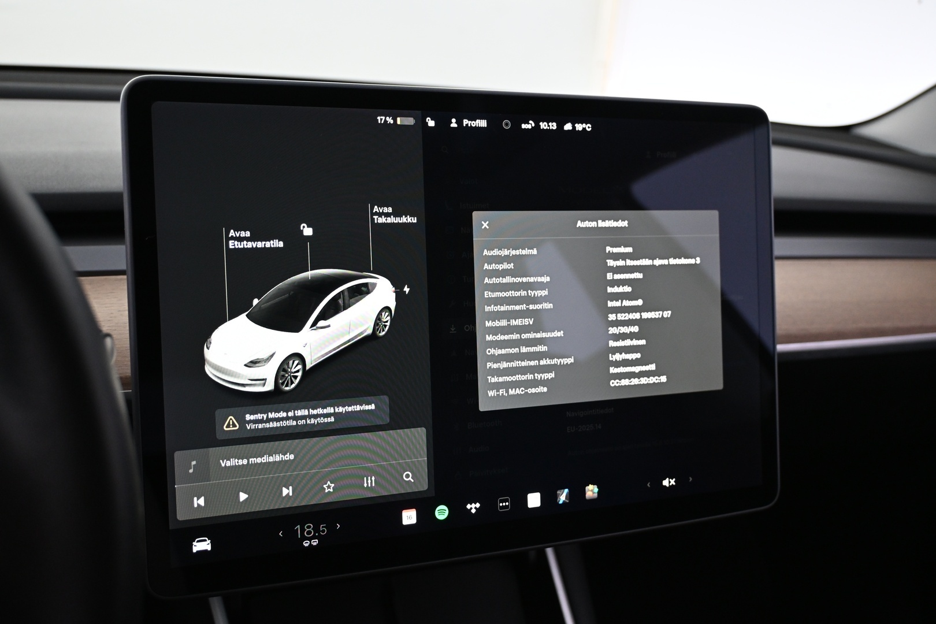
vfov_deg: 34.2
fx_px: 1014
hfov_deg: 49.6
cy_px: 312
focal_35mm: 39
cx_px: 468
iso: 1100
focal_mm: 26
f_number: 4.5
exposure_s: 1/30
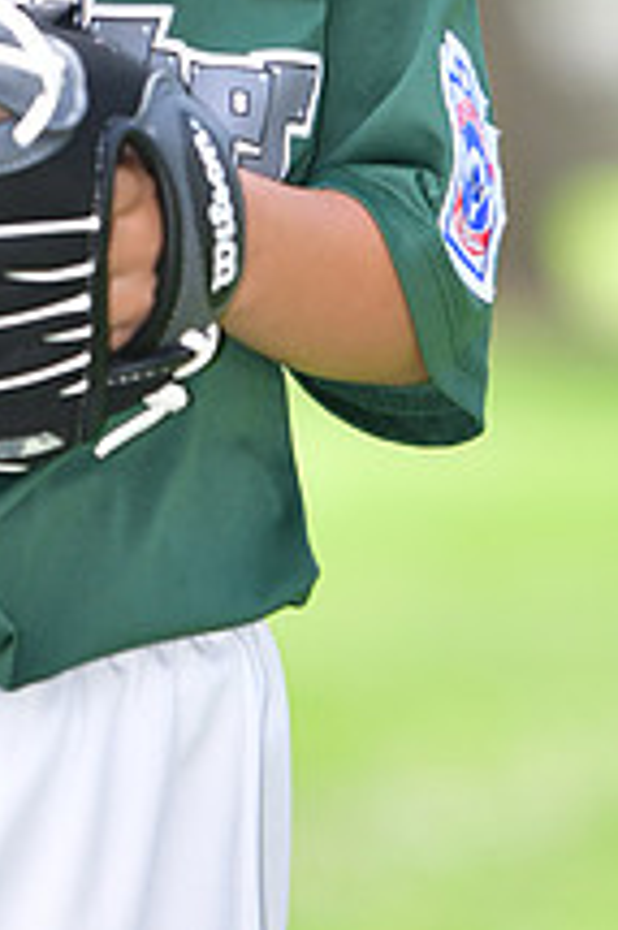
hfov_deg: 2.5
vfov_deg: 3.8
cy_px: -311
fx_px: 14116
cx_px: -153
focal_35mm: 547
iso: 500
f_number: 4
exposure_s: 1/1250
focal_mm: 135
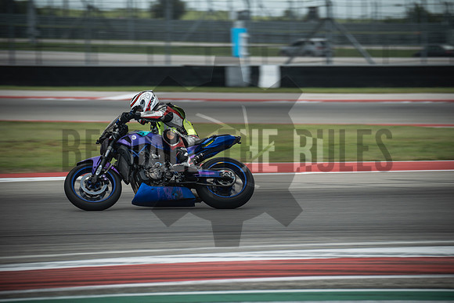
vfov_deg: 5.2
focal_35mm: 265
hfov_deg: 7.8
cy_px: 152
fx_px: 3343
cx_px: 227
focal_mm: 176.7
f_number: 4.8
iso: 160
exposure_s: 1/320
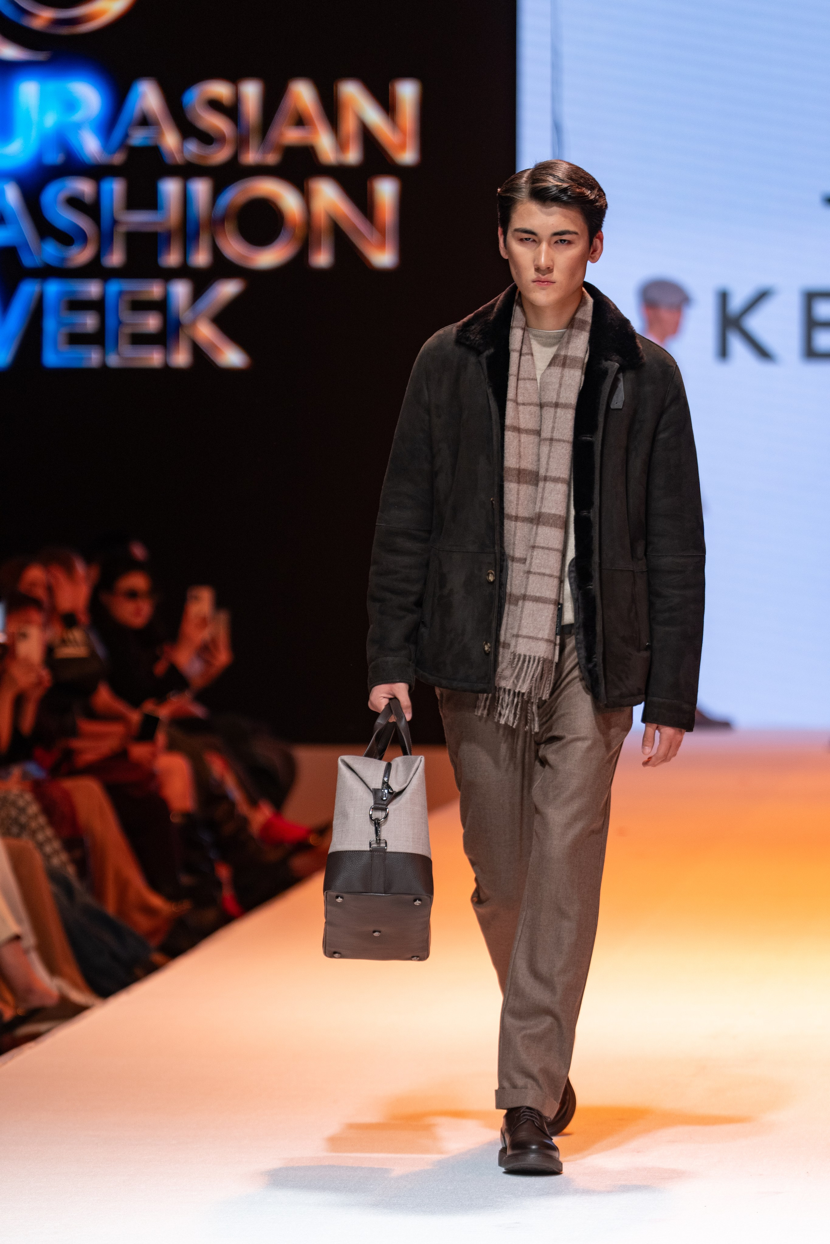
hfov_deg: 6.4
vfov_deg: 9.7
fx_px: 7366
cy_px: 622
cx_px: 415
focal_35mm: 213
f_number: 2.8
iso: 250
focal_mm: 142.1
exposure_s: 1/250
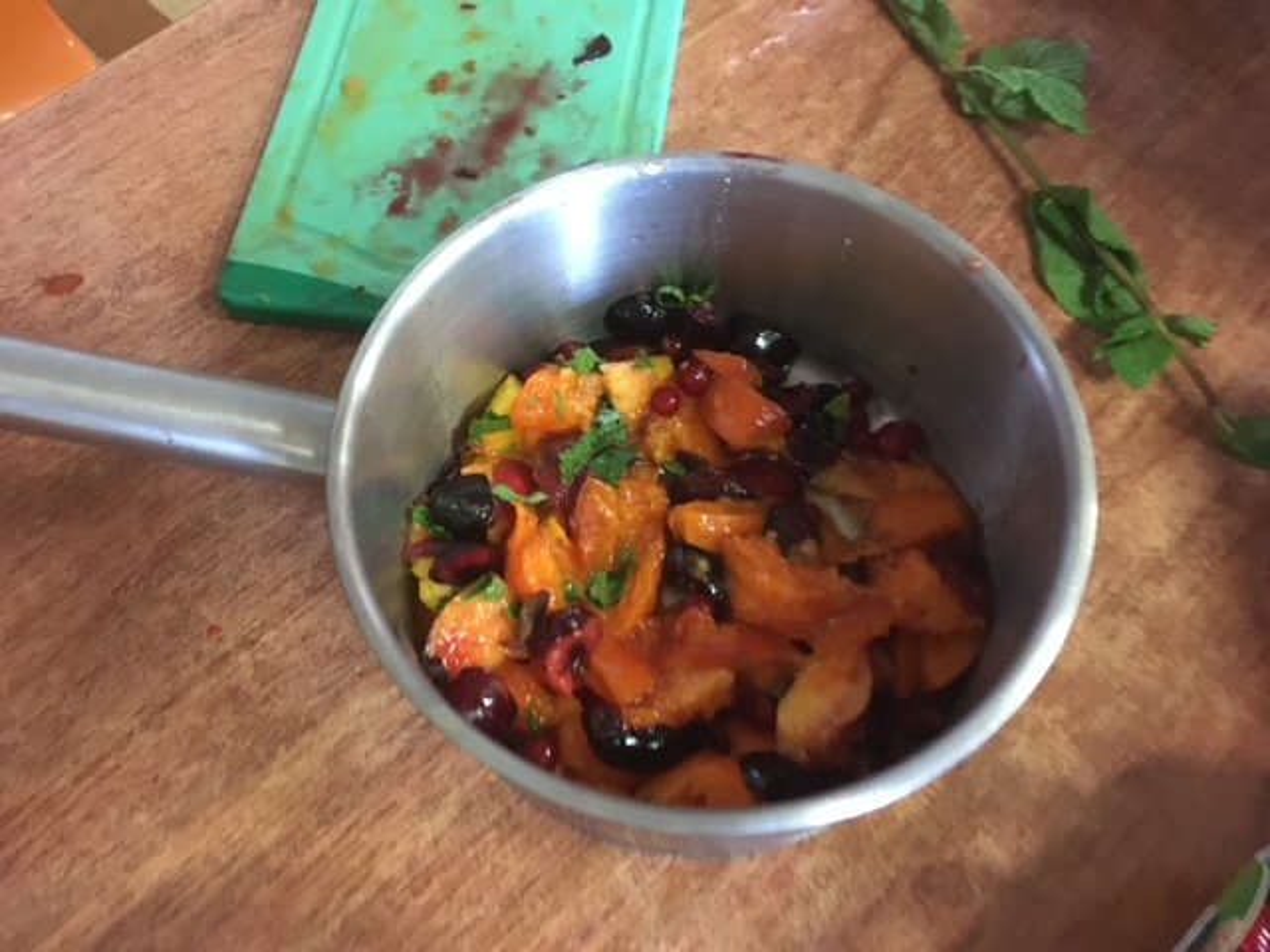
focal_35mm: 29
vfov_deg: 48.2
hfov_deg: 61.7
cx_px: 635
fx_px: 1064
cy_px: 476
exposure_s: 1/17
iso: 400
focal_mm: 4.15
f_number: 2.2
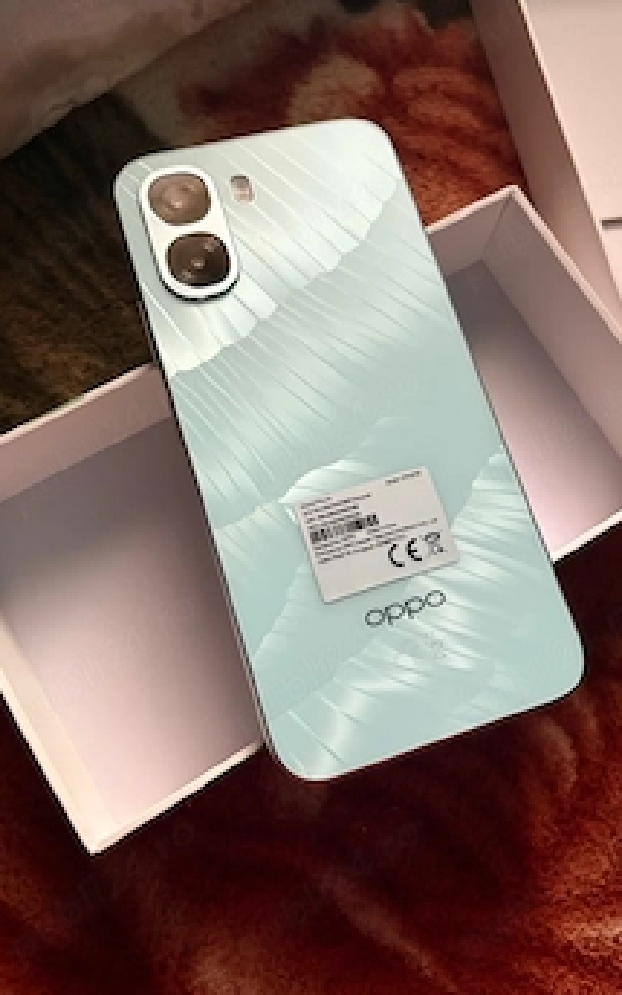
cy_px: 474
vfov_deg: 59.6
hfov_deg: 39.2
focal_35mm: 32
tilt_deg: -68.7
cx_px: 385
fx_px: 868
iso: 500
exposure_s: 1/40
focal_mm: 5.96
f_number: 1.6
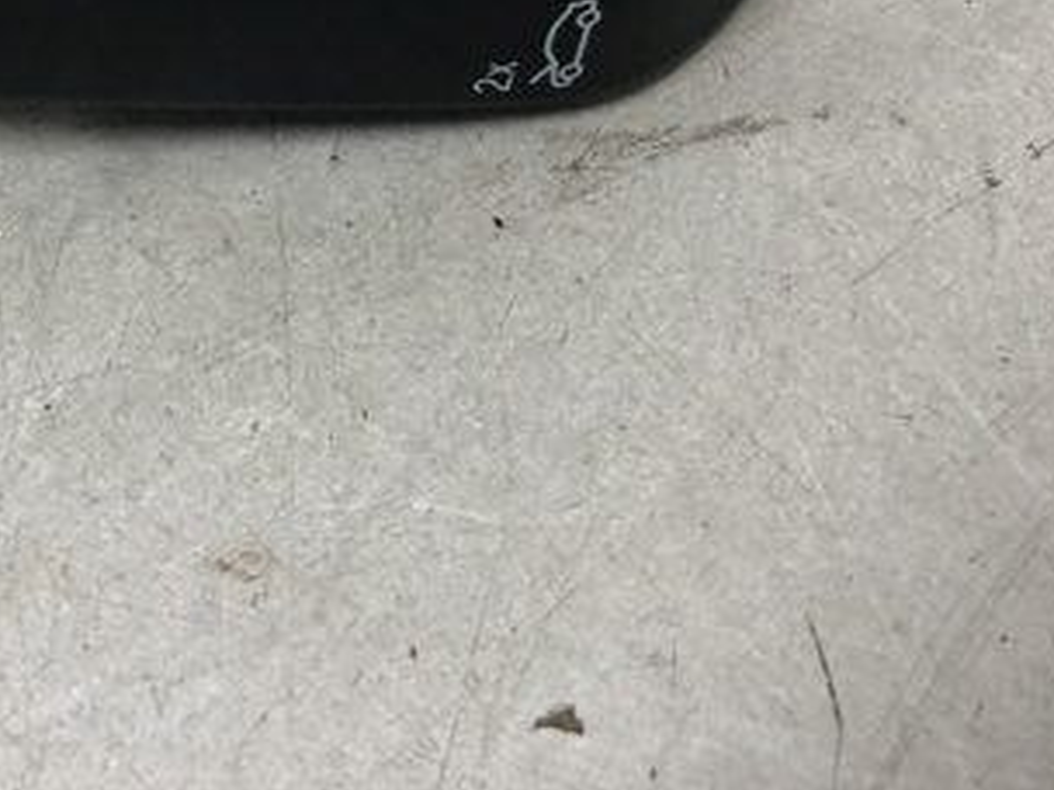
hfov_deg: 32.0
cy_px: -38
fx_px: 1796
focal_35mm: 59
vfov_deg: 23.5
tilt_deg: -52.0
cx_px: 243
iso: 40
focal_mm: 4
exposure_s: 1/33
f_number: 1.8
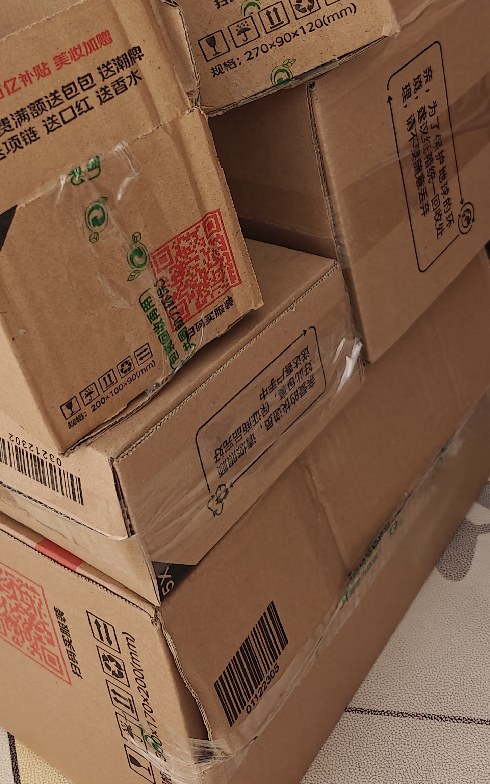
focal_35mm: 43
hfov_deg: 29.7
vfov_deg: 43.9
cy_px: 151
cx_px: 178
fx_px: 919
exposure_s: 1/50
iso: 1600
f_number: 1.6
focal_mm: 6.06
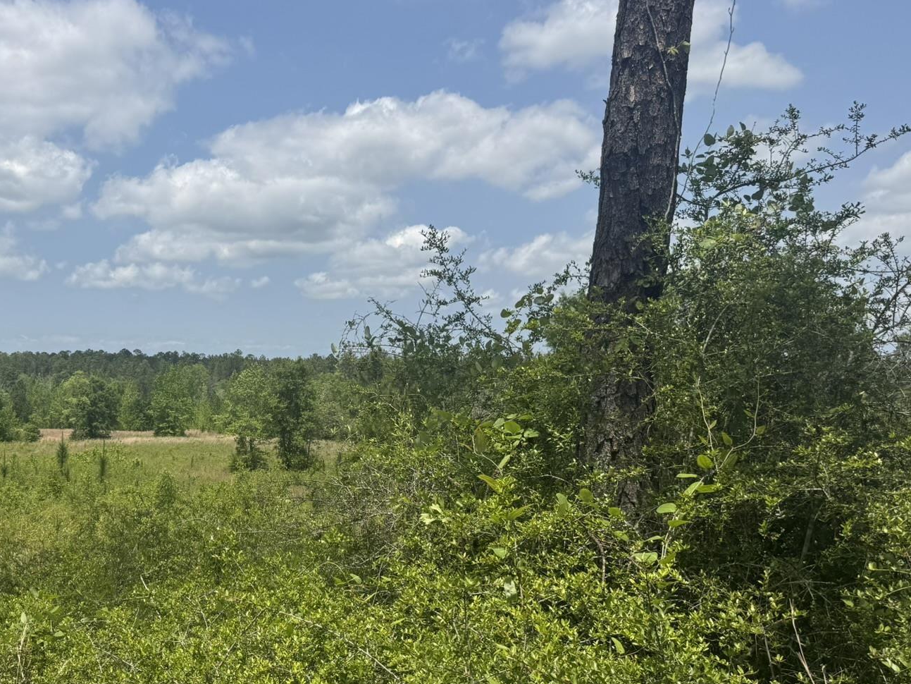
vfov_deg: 37.4
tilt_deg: -3.8
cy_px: 440
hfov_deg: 47.7
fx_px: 1000
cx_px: 268
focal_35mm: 38
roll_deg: -0.5
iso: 80
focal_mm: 6.76
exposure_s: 1/6410
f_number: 1.78
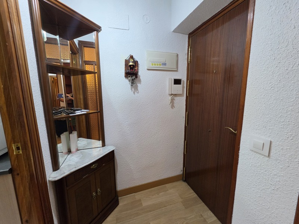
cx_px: 150
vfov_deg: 89.9
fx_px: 112
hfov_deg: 106.2
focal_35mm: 13
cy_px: 112
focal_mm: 2.2
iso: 250
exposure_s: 1/100
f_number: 1.9
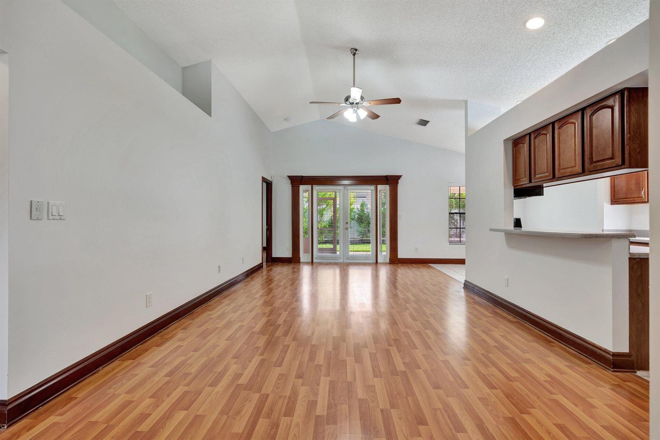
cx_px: 330
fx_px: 293
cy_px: 220
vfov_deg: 73.7
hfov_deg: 96.7
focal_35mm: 16
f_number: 5.6
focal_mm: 16
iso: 100
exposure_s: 1/5
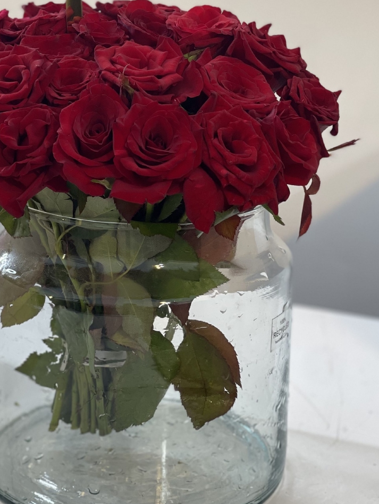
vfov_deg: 19.4
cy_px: 150
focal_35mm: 101
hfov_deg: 14.6
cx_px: 127
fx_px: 1474
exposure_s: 1/100
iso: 80
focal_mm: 7.5
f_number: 2.2
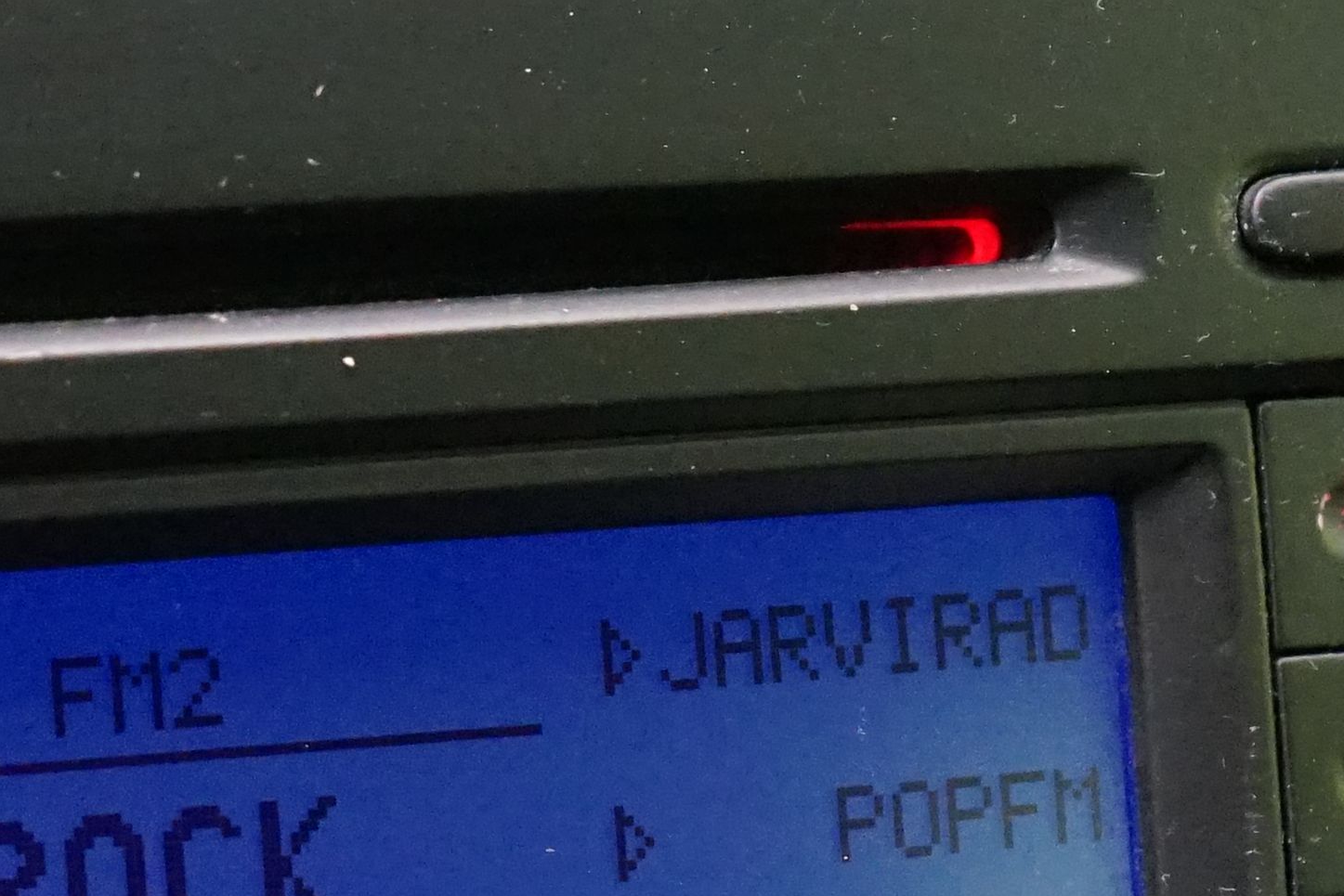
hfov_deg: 14.4
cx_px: 200
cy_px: 816
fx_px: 5264
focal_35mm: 141
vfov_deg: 9.7
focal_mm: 34
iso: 6400
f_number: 4
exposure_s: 1/50
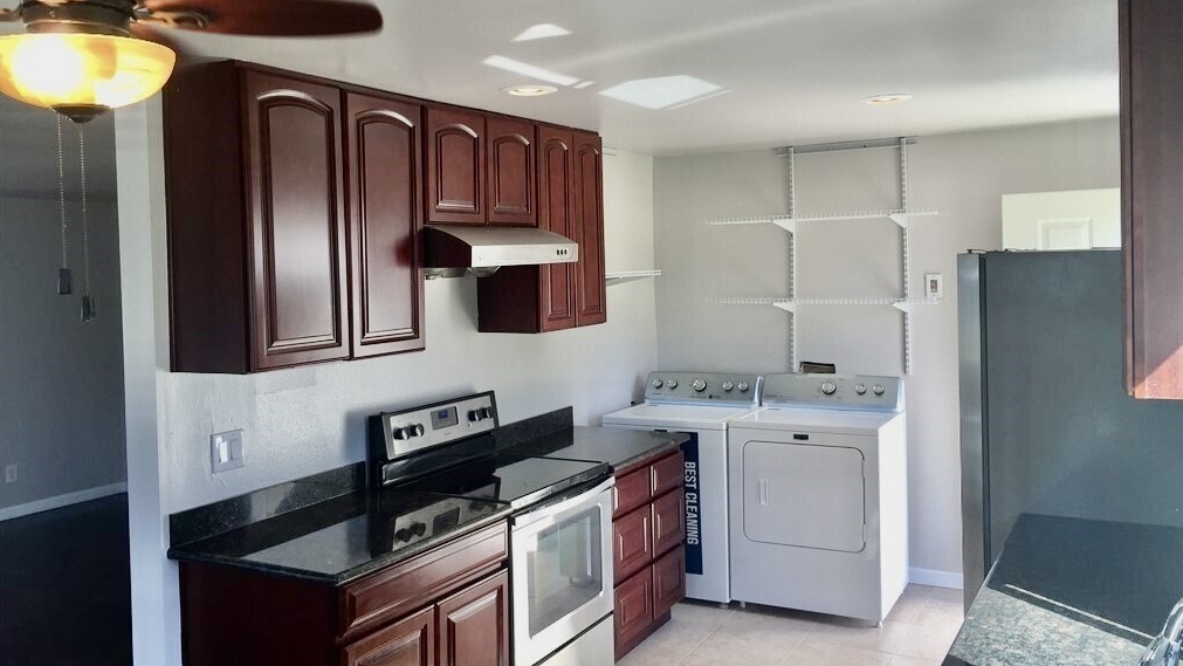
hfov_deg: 61.0
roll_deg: +0.6
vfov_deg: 36.6
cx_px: 596
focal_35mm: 32
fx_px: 1004
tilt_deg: -2.5
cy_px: 288
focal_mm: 4.15
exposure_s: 1/120
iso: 32
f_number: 2.2
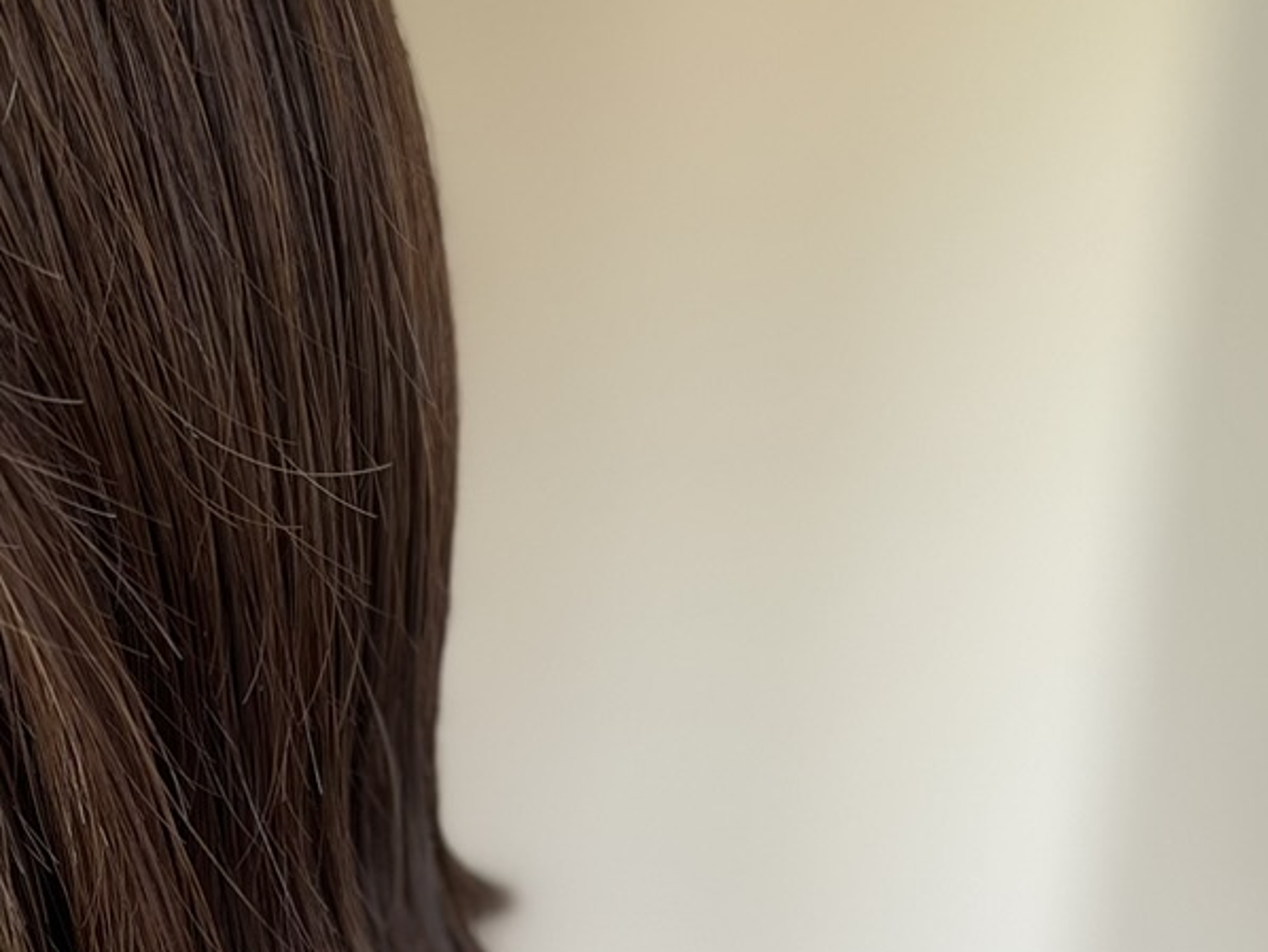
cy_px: 776
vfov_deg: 16.5
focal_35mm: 89
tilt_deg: -8.7
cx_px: -441
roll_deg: -4.2
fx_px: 3261
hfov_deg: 20.0
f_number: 1.5
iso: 40
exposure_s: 1/212
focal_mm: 5.7
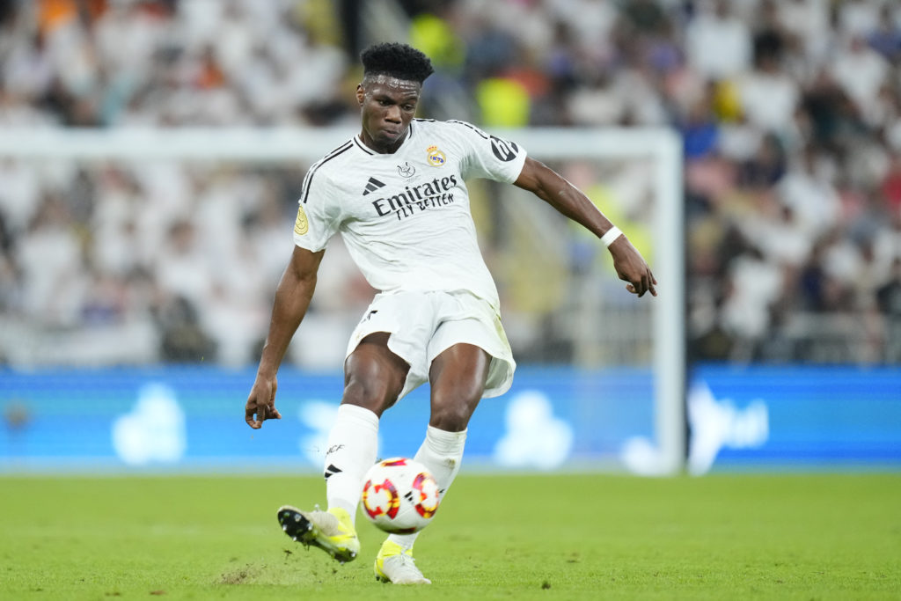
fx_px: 10012
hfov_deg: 5.2
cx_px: 450
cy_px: 300
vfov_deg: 3.4
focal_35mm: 400
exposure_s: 1/2000
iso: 3200
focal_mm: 400
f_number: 2.8
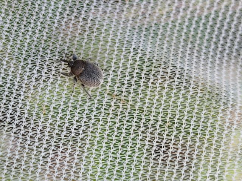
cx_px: 121
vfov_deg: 33.6
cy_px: 90
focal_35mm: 43
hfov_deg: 43.9
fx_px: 301
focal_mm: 5.31
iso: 50
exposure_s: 1/139
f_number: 1.7
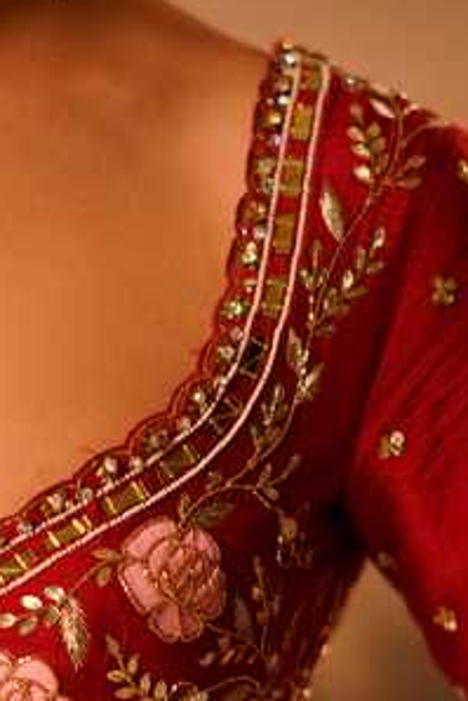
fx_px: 2571
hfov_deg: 10.4
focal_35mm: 132
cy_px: 603
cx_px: 103
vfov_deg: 15.4
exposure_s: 1/125
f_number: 1.8
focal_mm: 50
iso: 250
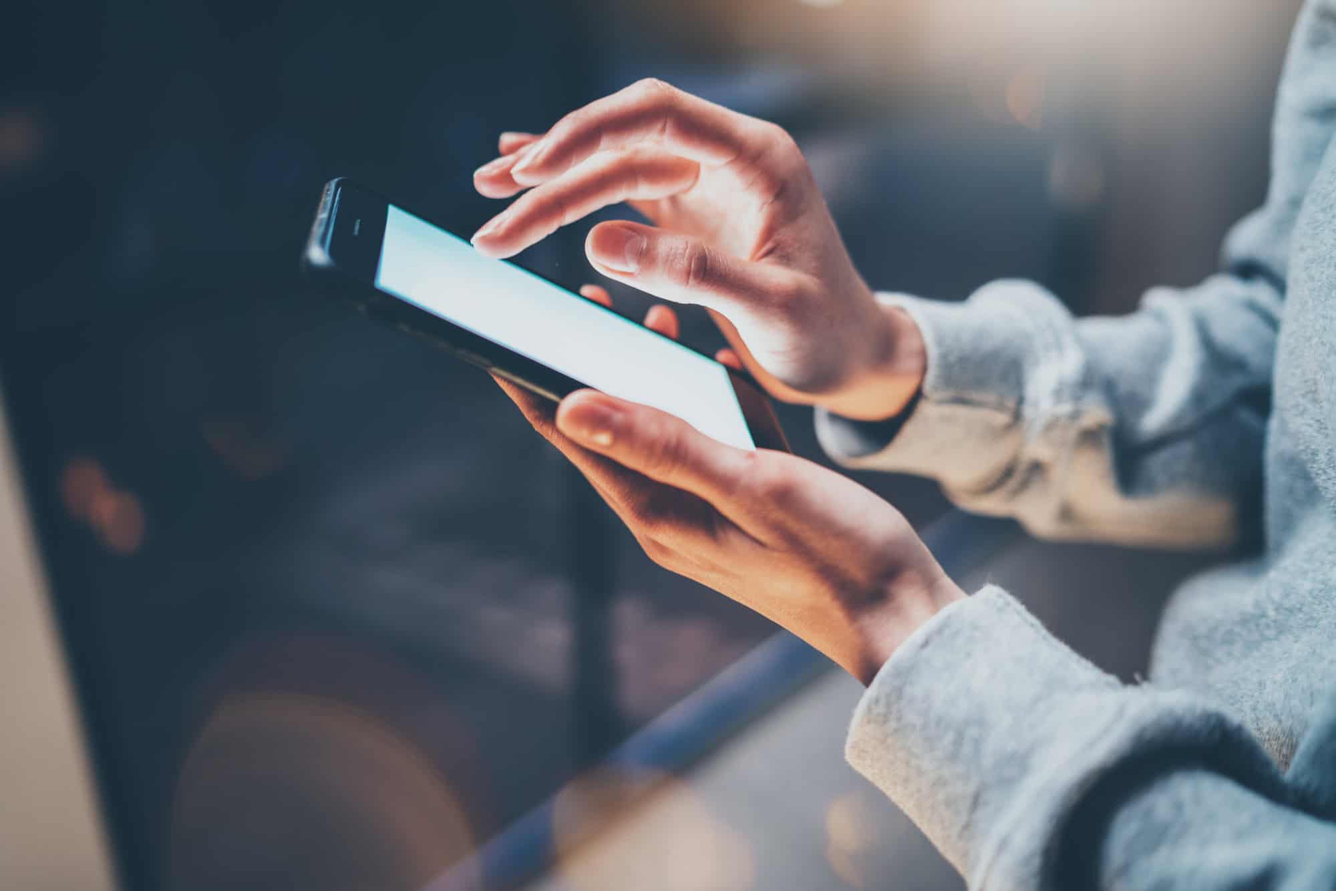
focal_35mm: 35
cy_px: 446
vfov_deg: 37.9
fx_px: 1299
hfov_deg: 54.4
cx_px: 668
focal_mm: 35
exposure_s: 1/60
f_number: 1.6
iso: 250
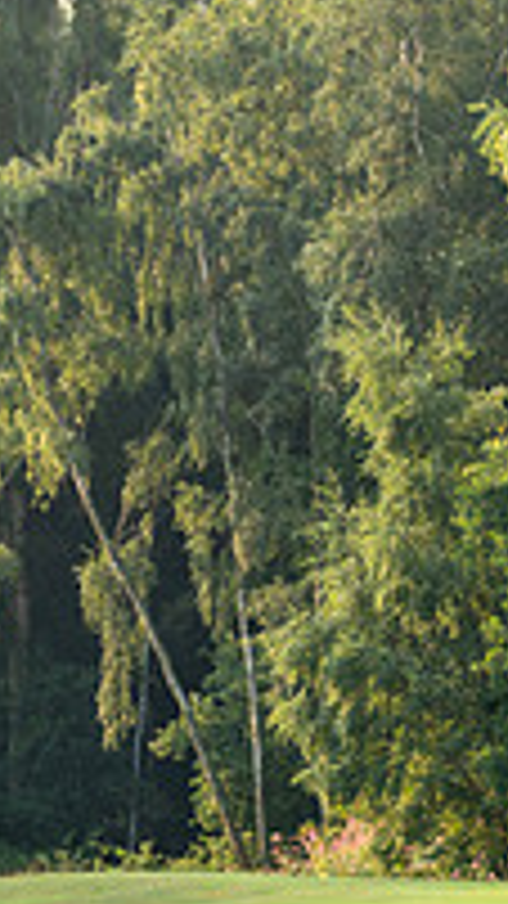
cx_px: 1214
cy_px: 362
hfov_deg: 3.3
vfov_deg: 5.9
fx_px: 8696
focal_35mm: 363
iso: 160
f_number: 6.3
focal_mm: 120
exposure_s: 1/160
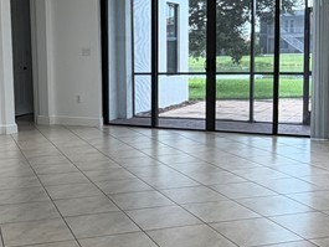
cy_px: 110
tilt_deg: -6.6
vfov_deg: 27.0
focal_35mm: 54
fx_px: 513
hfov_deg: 35.0
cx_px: 98
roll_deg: +2.2
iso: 125
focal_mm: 2.22
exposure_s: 1/120
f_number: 2.2
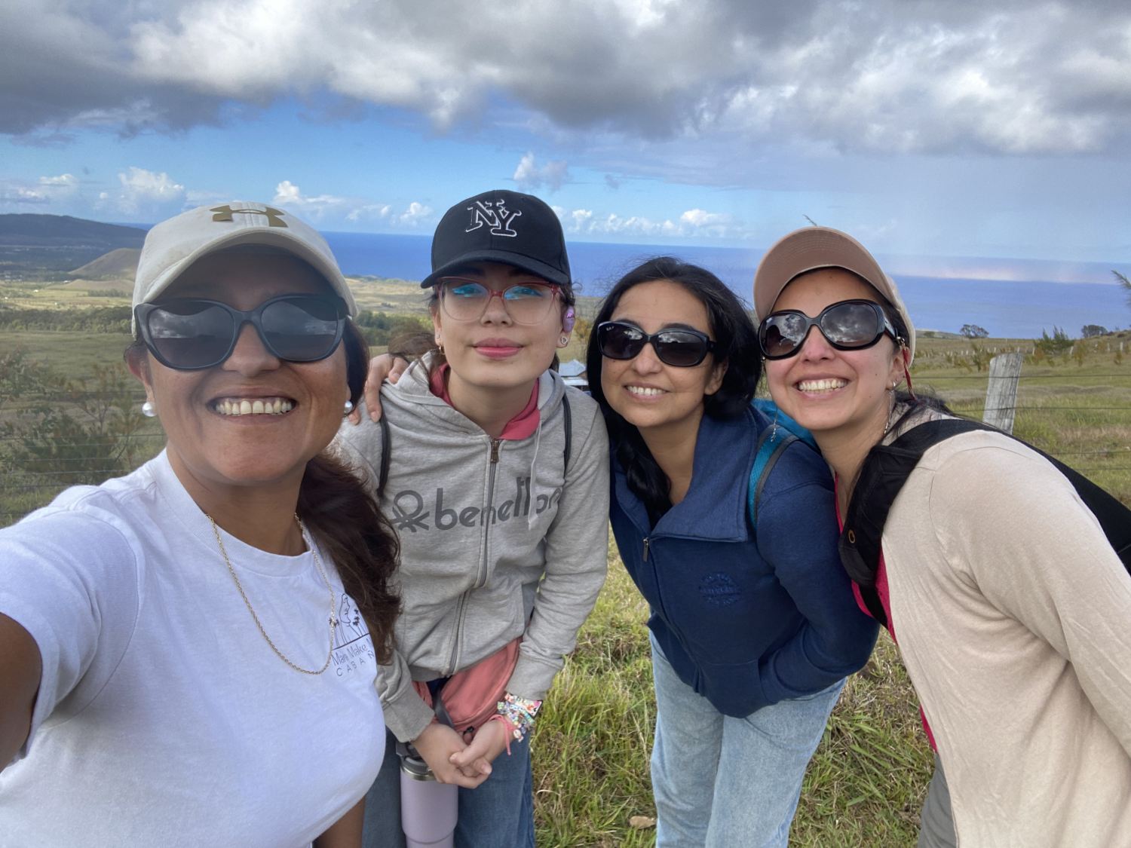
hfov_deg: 73.9
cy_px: 424
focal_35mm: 23
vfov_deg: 58.9
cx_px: 566
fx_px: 751
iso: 25
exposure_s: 1/299
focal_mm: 2.71
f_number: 2.2
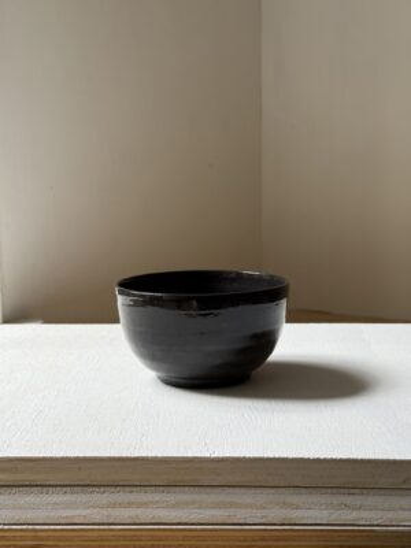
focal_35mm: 48
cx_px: 206
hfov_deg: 30.3
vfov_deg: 39.7
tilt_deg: -5.7
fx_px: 760
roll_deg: -0.5
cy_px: 274
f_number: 1.78
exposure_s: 1/114
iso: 100
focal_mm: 6.76
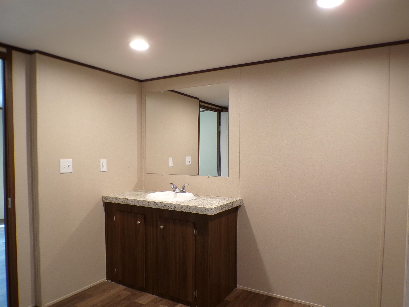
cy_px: 163
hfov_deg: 67.3
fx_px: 307
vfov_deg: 53.0
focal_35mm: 26
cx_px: 214
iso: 200
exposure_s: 1/17
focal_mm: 4.3
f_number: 3
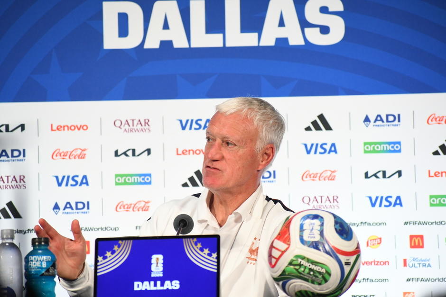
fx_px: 3159
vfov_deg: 5.4
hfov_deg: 8.1
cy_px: 148
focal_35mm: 255
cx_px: 223
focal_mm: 170
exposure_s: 1/400
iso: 3200
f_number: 5
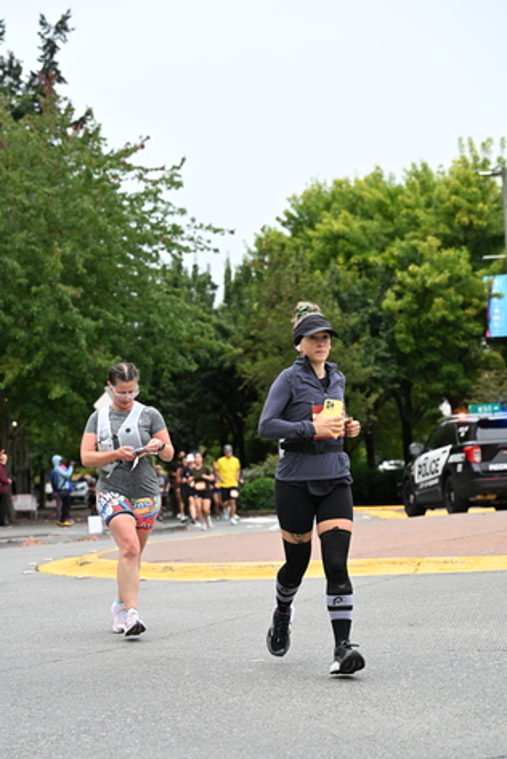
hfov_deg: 17.3
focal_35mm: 79
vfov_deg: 25.7
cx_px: 249
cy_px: 406
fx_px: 1666
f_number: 4
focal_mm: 68
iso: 1600
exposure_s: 1/800
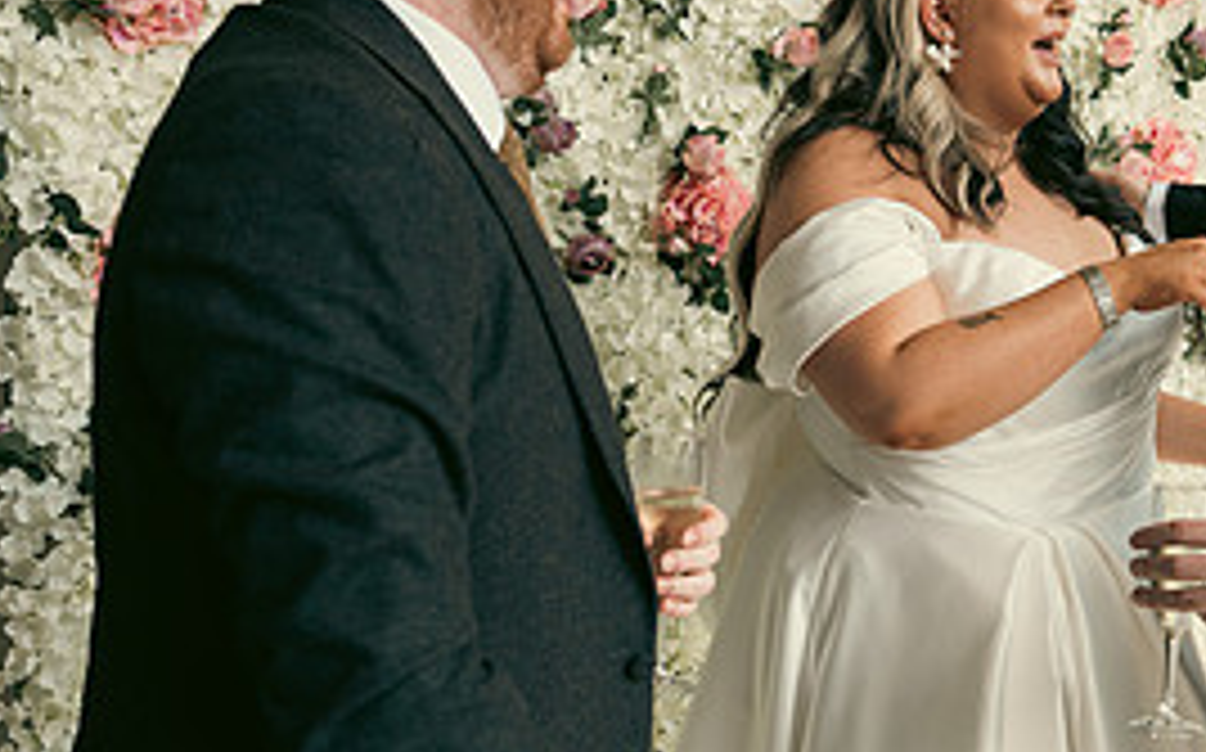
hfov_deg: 36.7
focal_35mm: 53
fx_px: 1741
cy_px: 331
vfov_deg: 24.3
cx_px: 986
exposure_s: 1/160
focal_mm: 24
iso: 400
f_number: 3.5
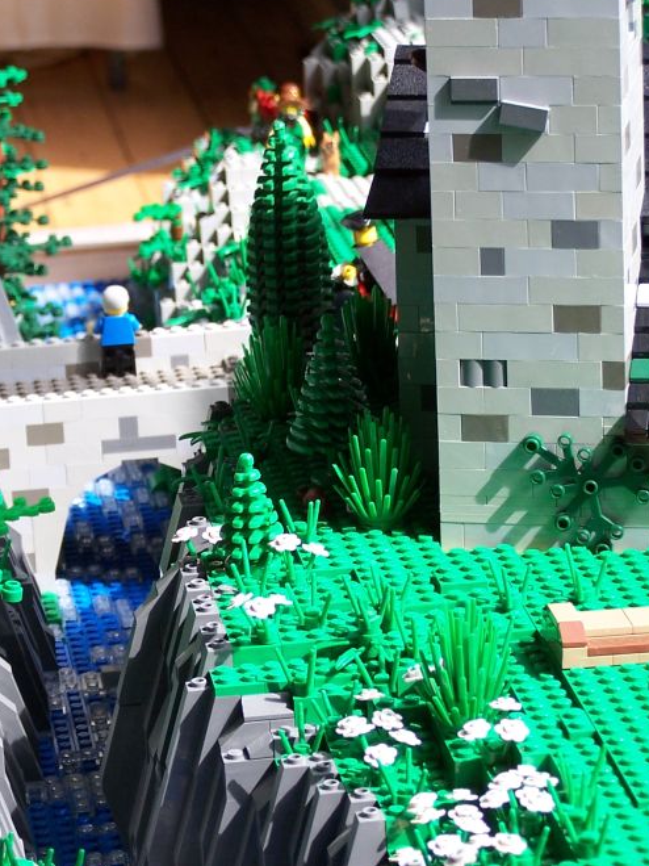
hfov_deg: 10.1
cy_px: 548
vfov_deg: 13.5
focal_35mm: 146
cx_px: 160
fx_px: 3651
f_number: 3.2
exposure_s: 1/125
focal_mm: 15.6
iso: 80
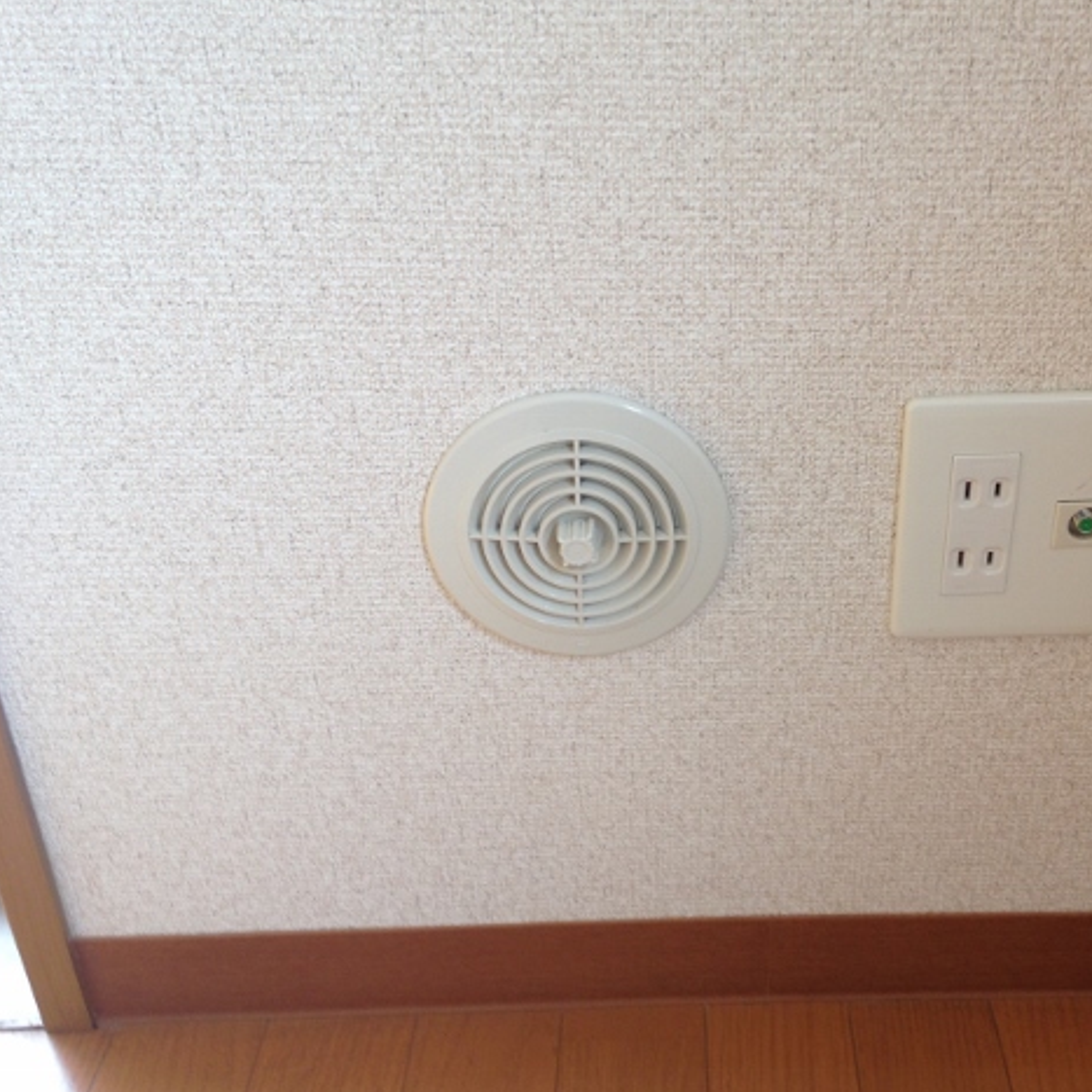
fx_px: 1428
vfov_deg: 41.9
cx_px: 741
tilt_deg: -33.2
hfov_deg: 41.2
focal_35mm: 40
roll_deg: -0.1
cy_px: 542
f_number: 2.4
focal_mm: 4.12
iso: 50
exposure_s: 1/24
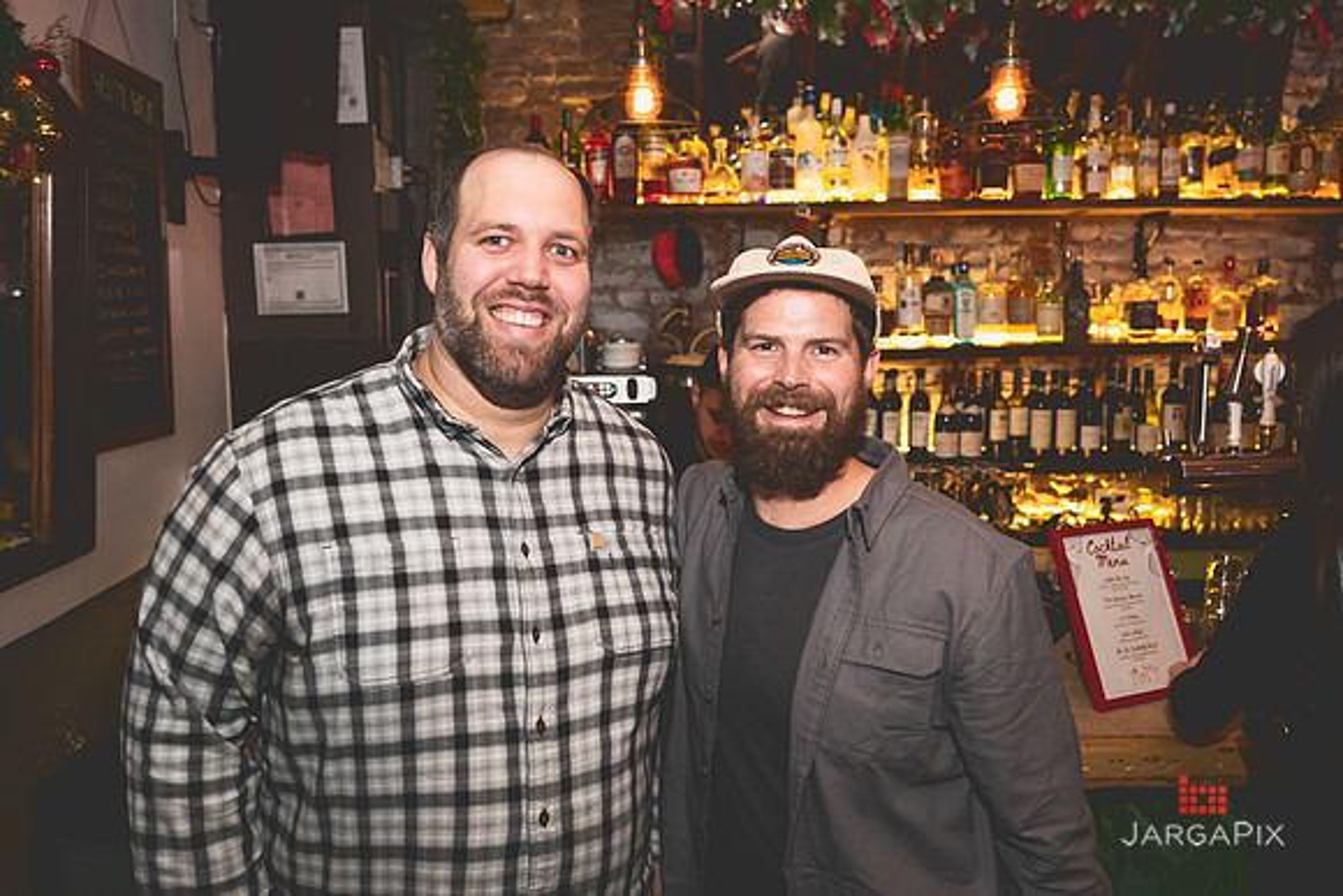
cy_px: 427
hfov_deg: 62.1
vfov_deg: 43.8
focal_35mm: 30
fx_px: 1114
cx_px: 654
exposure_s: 1/100
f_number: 3.2
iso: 3200
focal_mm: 25
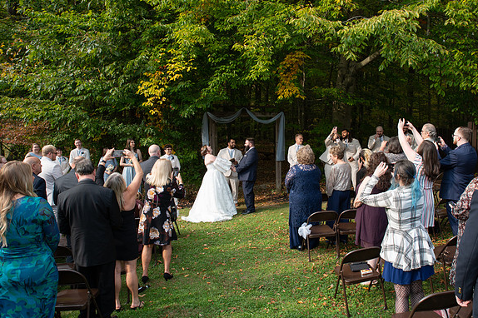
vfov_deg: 46.3
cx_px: 268
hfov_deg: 65.3
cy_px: 140
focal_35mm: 28
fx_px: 372
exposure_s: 1/200
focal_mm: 24
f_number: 8
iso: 400
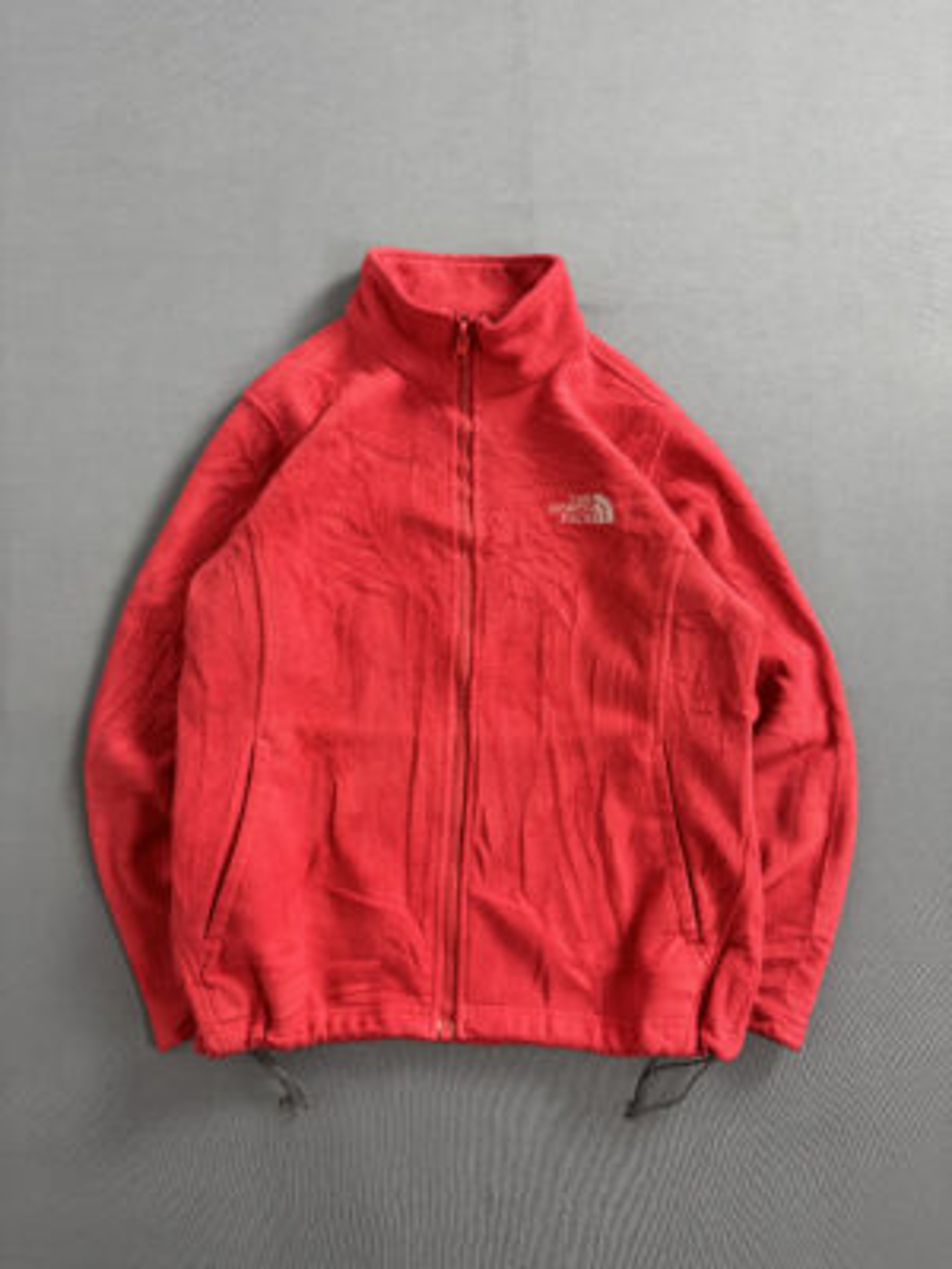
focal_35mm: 24
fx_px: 880
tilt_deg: -82.8
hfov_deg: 56.8
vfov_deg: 71.6
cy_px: 634
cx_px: 476
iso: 200
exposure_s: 1/60
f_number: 1.78
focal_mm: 6.76
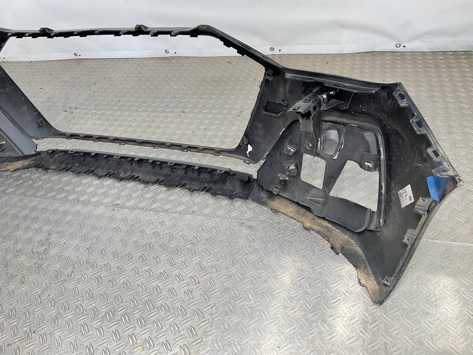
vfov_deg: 48.2
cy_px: 178
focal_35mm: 29
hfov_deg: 61.7
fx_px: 396
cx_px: 236
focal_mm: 3
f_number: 1.8
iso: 16
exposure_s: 1/186
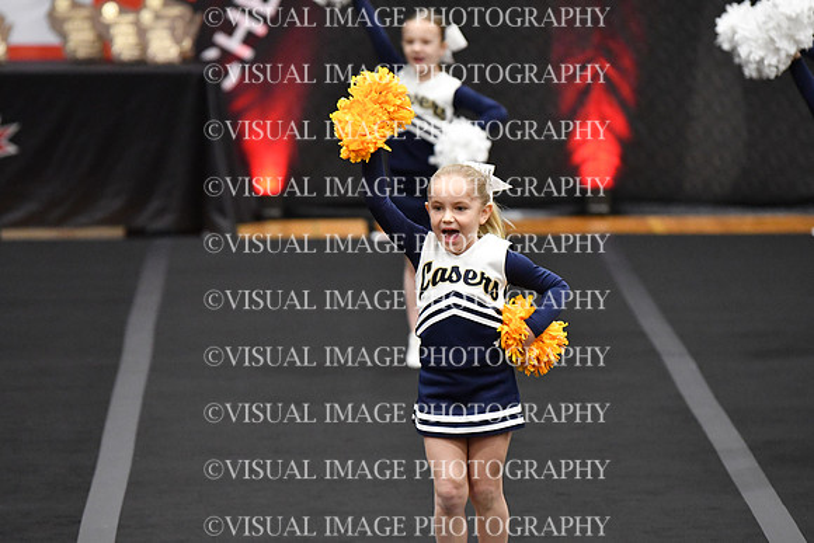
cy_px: 272
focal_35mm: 255
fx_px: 5767
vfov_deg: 5.4
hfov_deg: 8.1
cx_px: 407
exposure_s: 1/800
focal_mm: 170
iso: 5000
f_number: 2.8
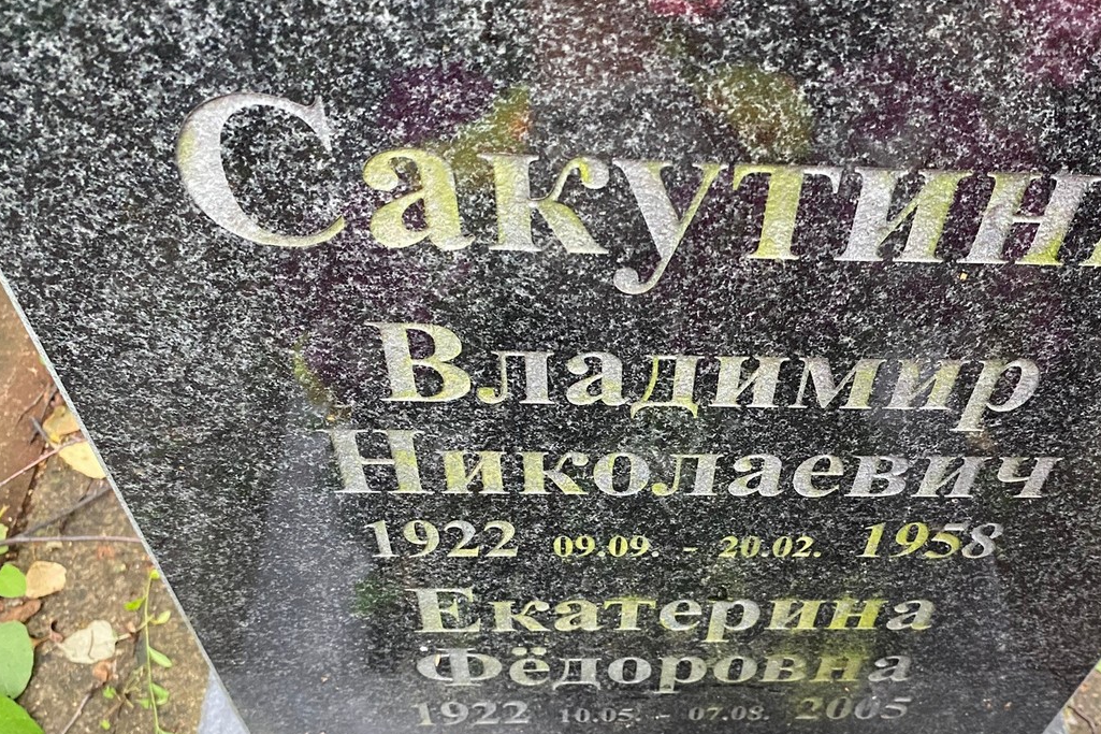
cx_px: 699
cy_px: 487
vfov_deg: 34.7
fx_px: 1162
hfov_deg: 50.1
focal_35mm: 38
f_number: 1.8
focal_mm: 4.25
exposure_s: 1/60
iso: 400
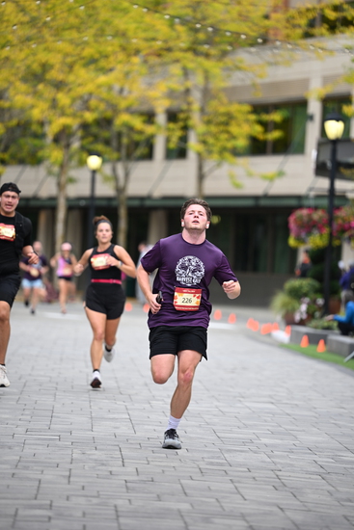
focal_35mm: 170
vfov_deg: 12.1
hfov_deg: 8.1
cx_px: 177
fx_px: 2506
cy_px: 265
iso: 640
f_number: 2.8
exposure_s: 1/2000
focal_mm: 170
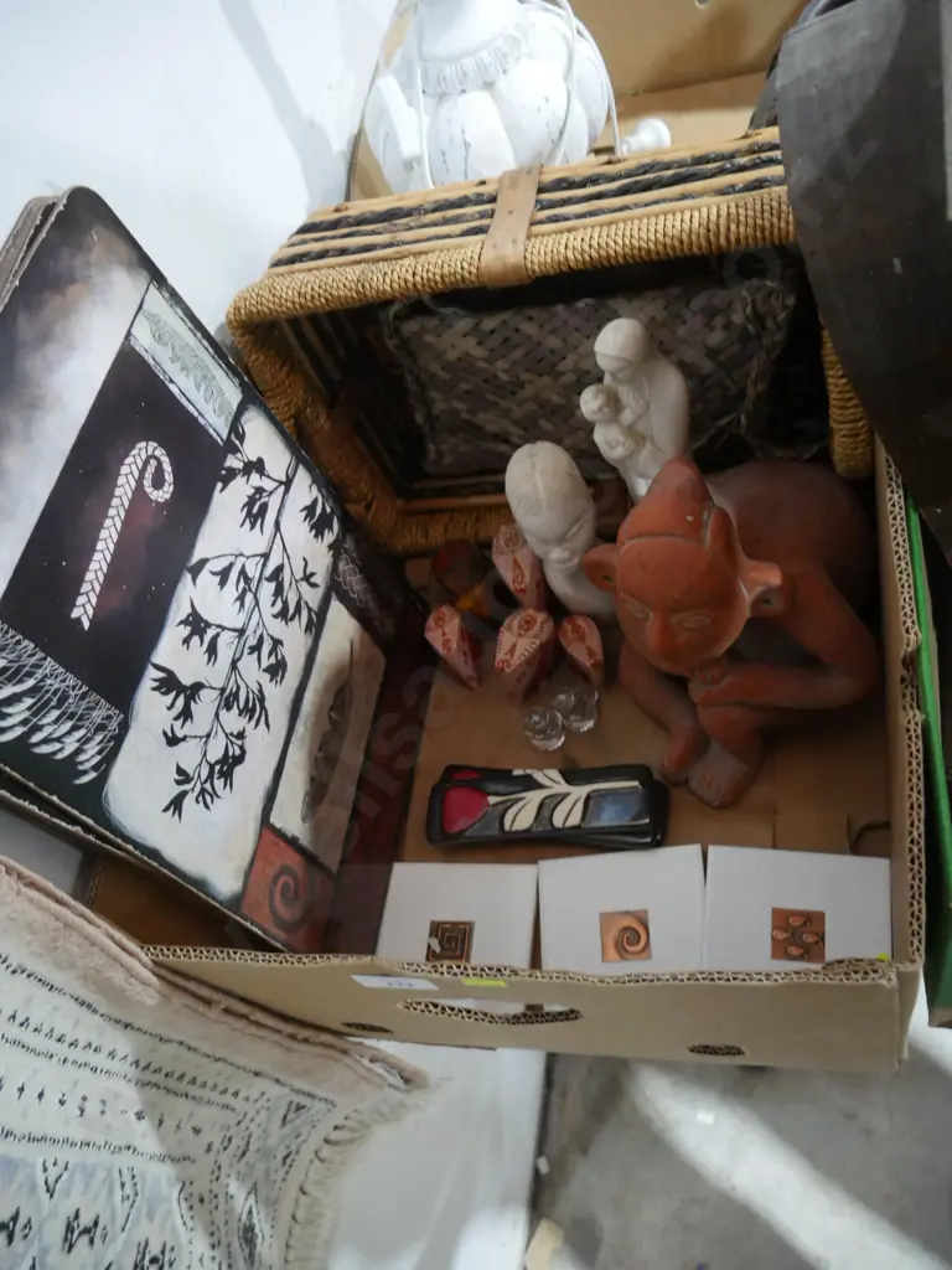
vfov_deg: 63.4
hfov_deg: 49.7
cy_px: 635
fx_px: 1027
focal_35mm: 28
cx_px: 476
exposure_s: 1/60
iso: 2500
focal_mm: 14
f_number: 3.5
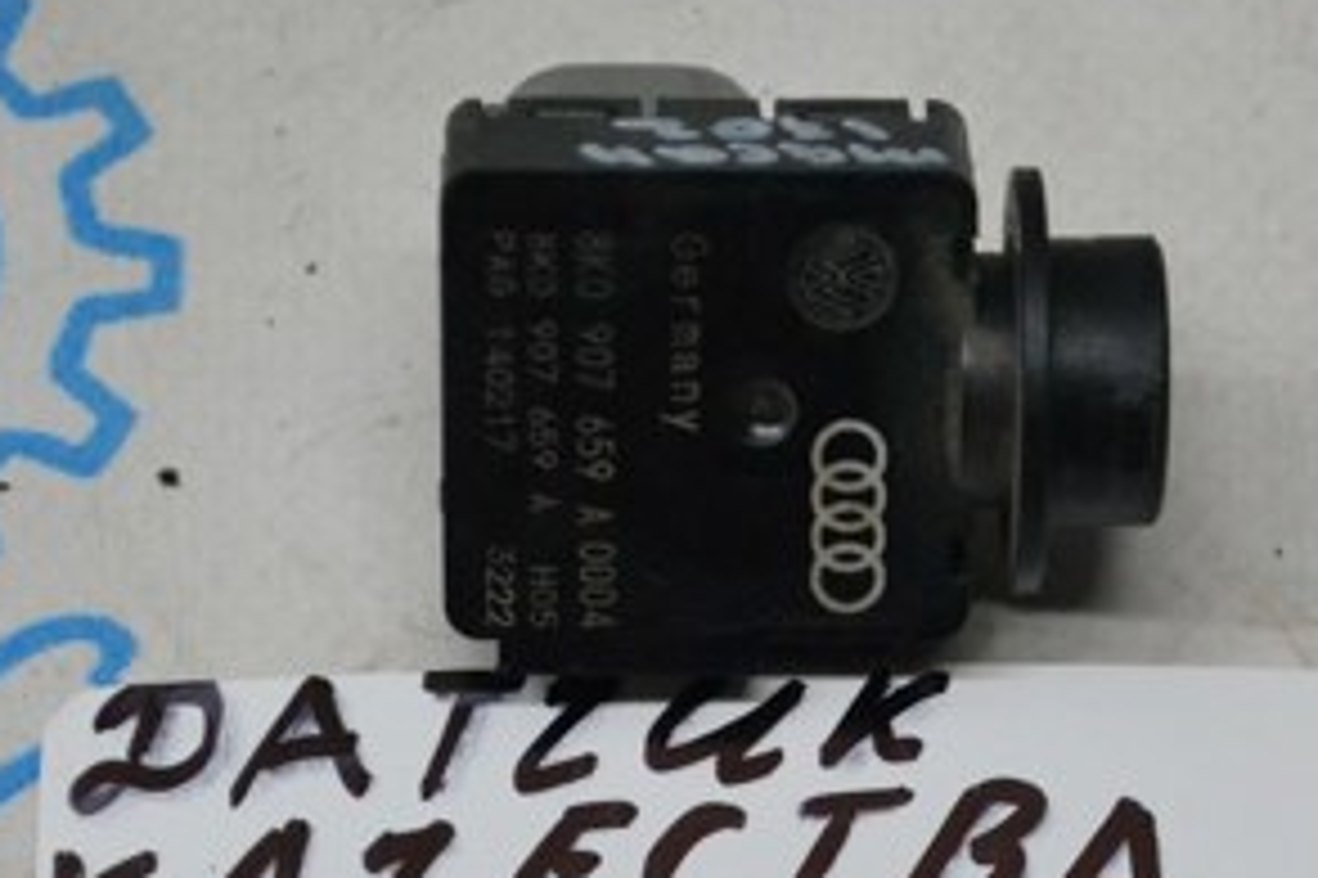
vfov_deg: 7.6
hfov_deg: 11.4
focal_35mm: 180
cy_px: 824
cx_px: 922
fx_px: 6589
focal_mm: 55
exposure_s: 1/500
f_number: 5.6
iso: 2500
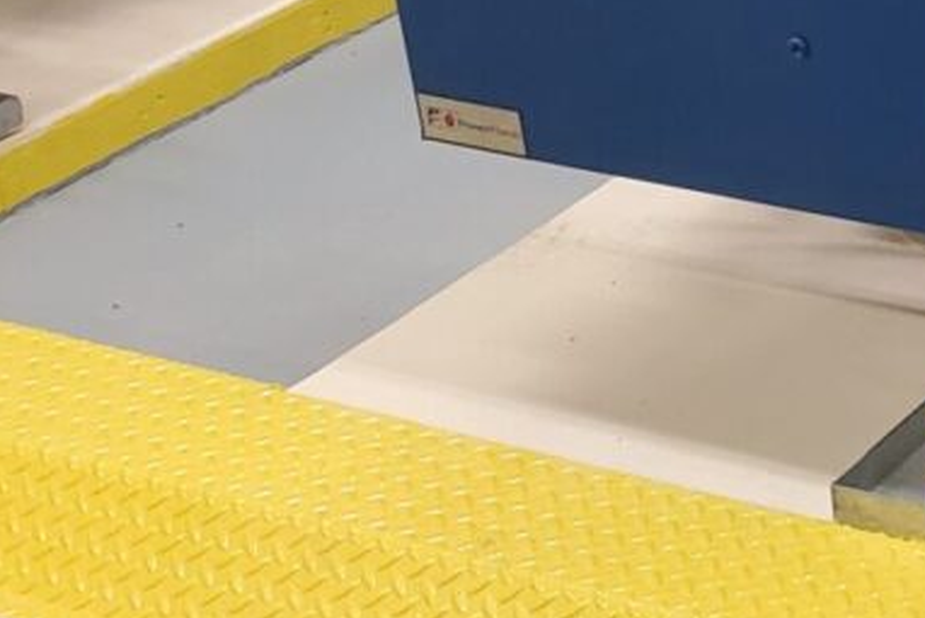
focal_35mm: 102
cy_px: -310
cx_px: 1542
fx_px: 2622
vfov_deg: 12.7
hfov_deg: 17.2
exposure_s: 1/40
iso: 250
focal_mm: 4.3
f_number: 2.4
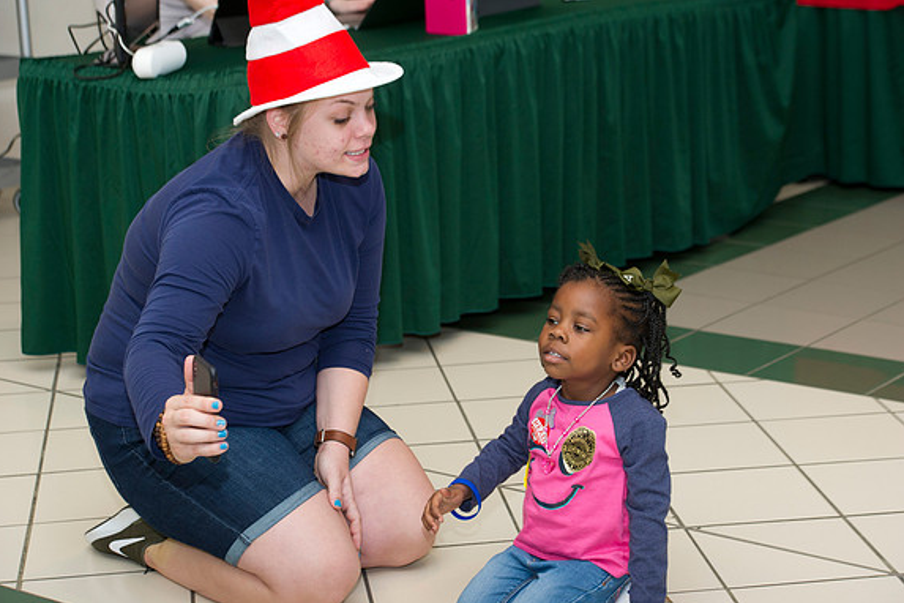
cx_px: 448
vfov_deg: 15.7
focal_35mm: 87
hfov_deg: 23.4
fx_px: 2184
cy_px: 303
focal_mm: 86
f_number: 5.6
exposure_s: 1/250
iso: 1250
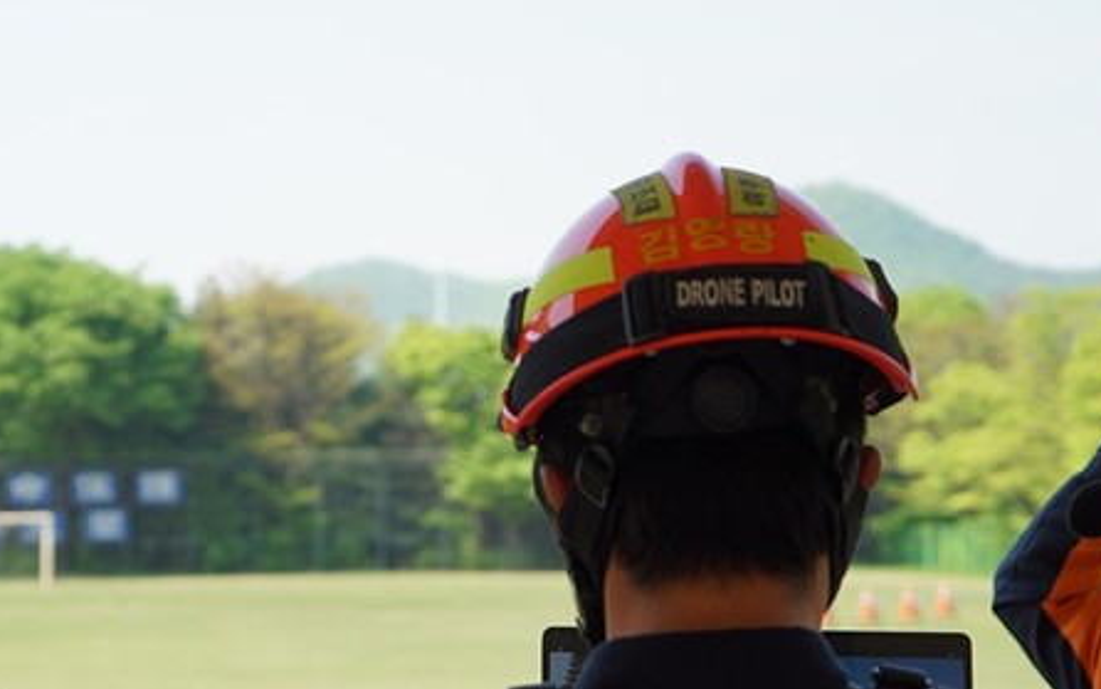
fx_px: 3031
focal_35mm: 101
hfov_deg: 20.3
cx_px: 188
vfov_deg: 12.8
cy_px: 652
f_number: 4
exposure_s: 1/500
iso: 100
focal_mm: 46
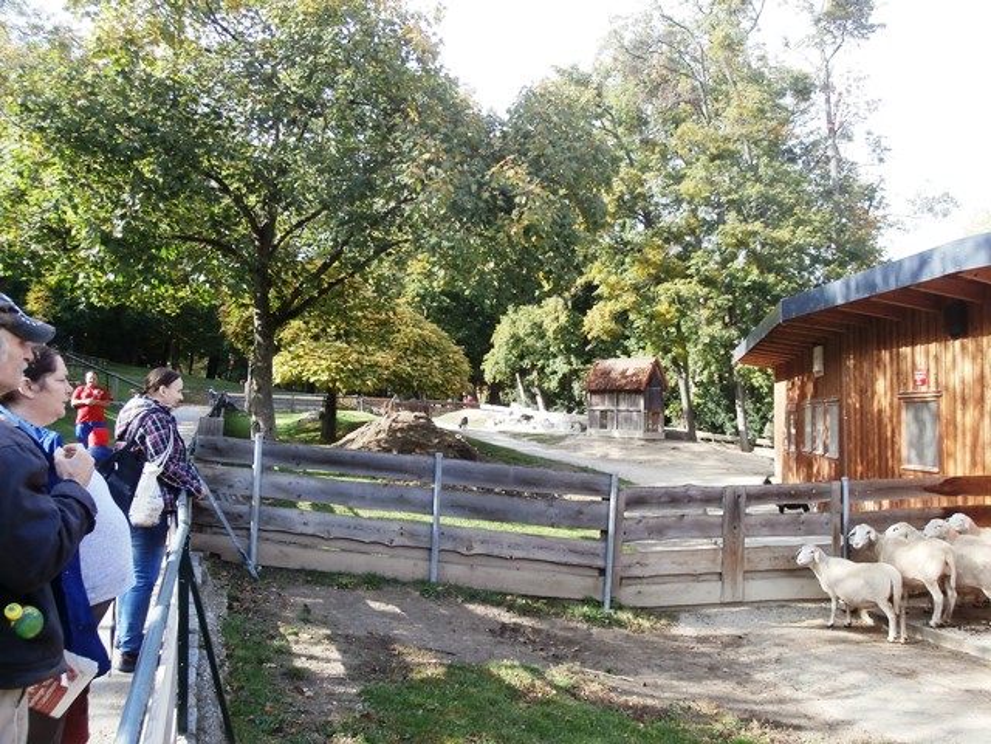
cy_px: 372
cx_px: 496
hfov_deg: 60.0
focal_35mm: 30
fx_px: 859
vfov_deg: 46.8
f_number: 3.5
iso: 100
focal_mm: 5.36
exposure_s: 1/160
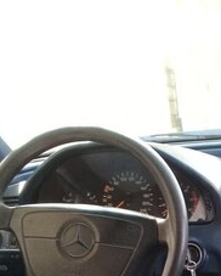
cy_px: 298
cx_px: 220
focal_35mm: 66
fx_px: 539
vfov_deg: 26.6
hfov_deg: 22.3
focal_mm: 3.3
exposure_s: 1/33
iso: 64
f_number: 2.2
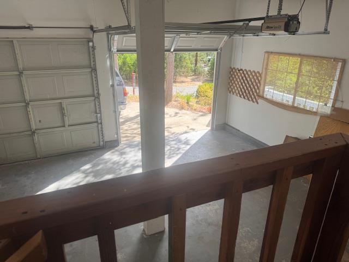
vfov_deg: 56.8
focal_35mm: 24
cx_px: 174
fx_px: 242
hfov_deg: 71.6
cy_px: 131
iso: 80
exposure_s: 1/383
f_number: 1.78
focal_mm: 6.76
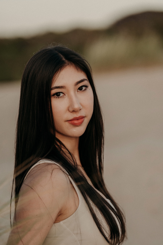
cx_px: 82
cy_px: 122
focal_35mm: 138
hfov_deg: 9.9
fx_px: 937
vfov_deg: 14.9
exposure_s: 1/640
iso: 125
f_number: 2.8
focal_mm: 138
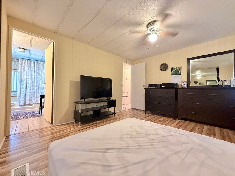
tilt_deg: +0.7
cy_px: 88
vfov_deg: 85.7
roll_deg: +0.1
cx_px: 118
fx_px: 95
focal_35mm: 14
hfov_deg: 102.1
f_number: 2.2
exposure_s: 1/60
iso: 640
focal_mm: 2.22
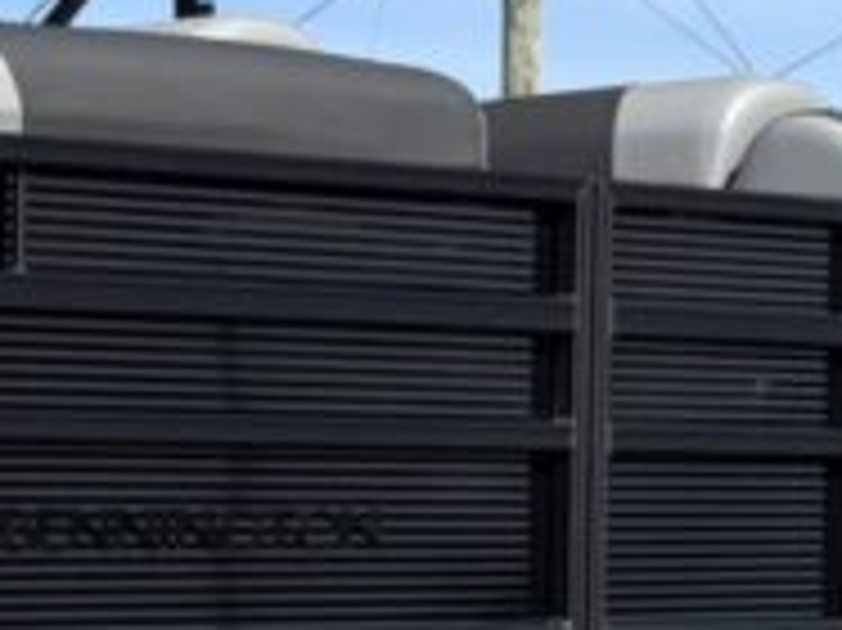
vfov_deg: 7.4
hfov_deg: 9.3
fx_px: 4862
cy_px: 783
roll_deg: +0.7
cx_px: -828
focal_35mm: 200
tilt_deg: -2.0
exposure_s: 1/3106
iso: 50
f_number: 1.6
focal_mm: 5.96
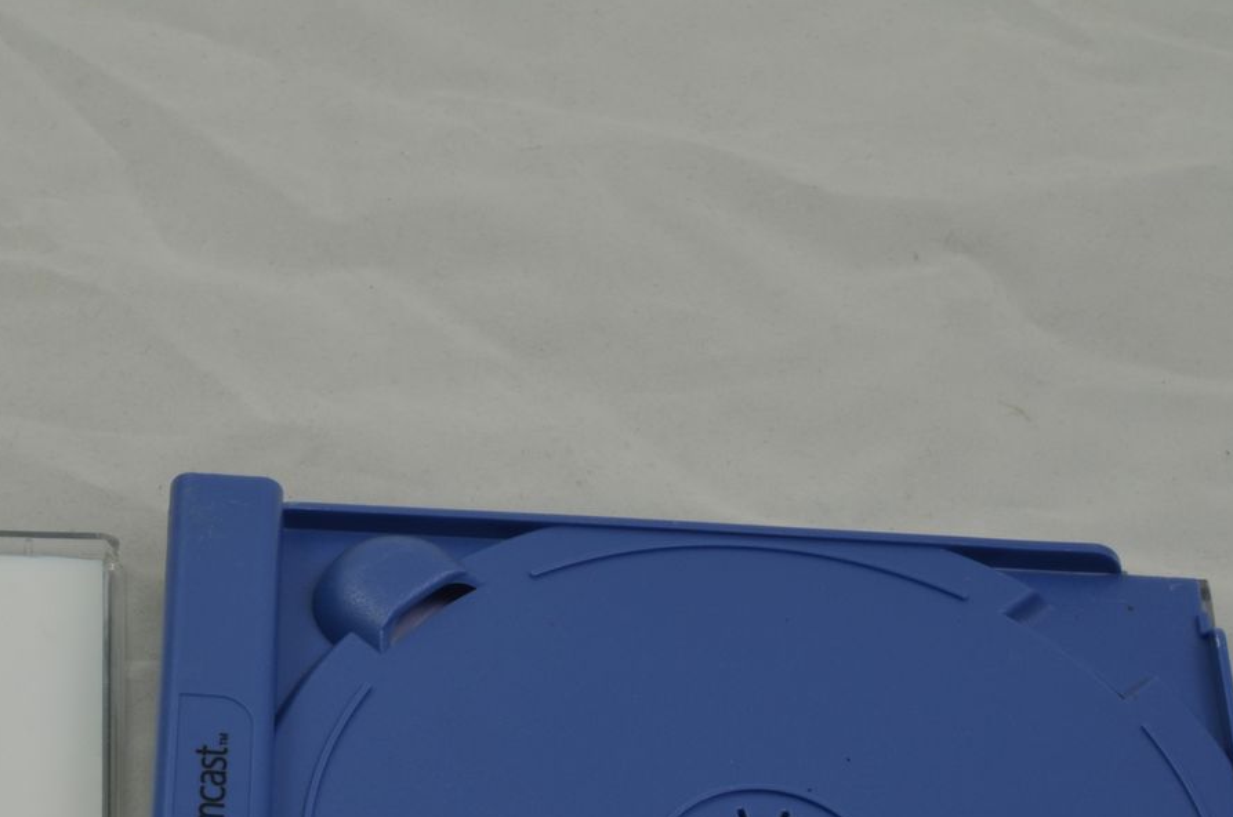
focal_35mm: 121
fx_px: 4137
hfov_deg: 16.8
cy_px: 765
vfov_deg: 11.2
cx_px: 195
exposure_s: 1/3
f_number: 20
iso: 100
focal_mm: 40
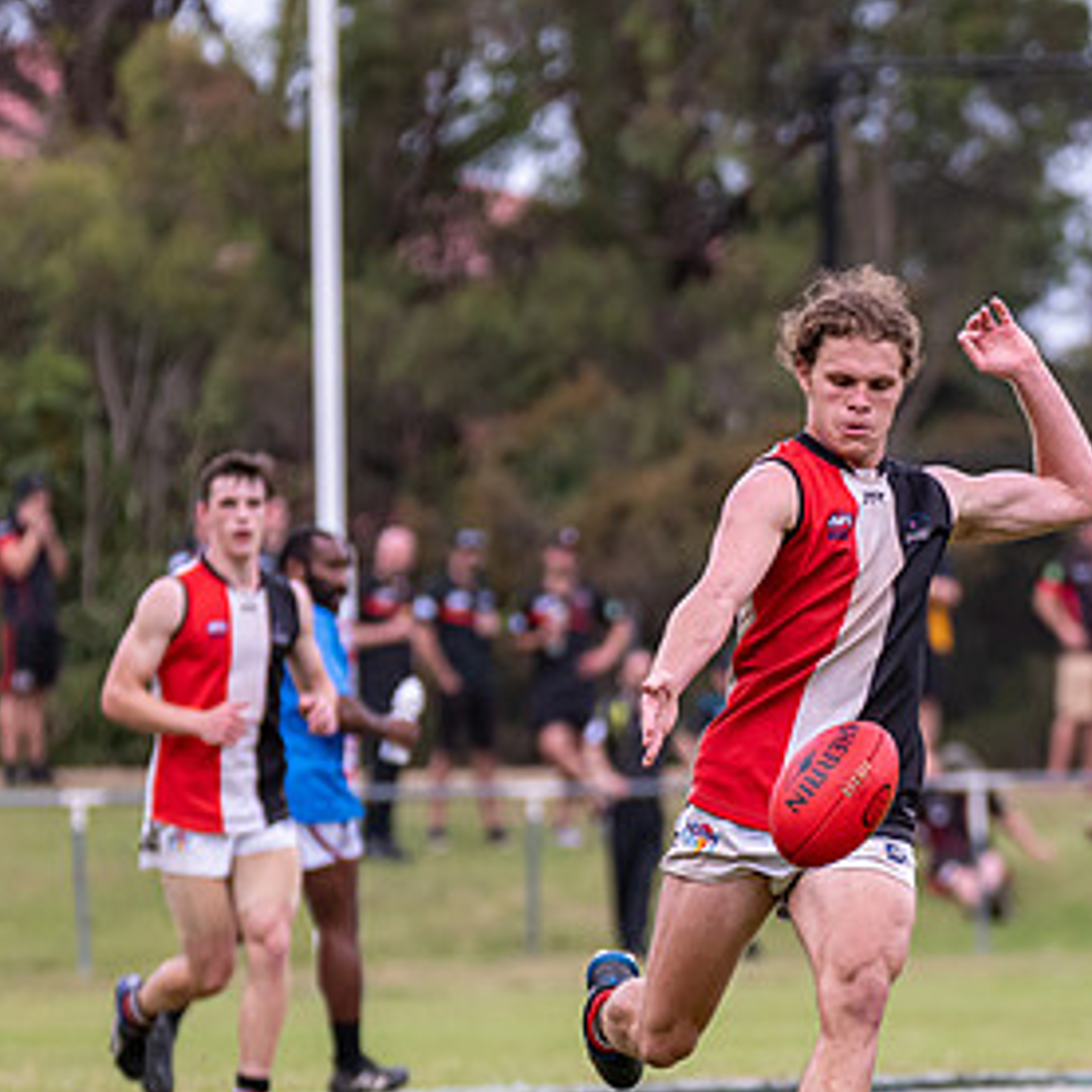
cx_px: 971
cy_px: 824
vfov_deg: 2.6
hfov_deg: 2.6
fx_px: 23984
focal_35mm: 672
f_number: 6.3
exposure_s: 1/1250
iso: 1250
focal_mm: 280
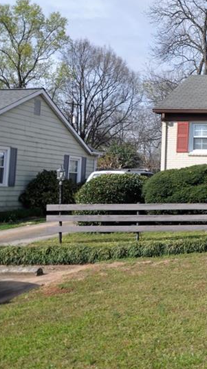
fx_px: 468
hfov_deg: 19.9
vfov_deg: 42.6
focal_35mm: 48
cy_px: 141
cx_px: 348
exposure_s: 1/4000
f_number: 2.8
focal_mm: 16
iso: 200
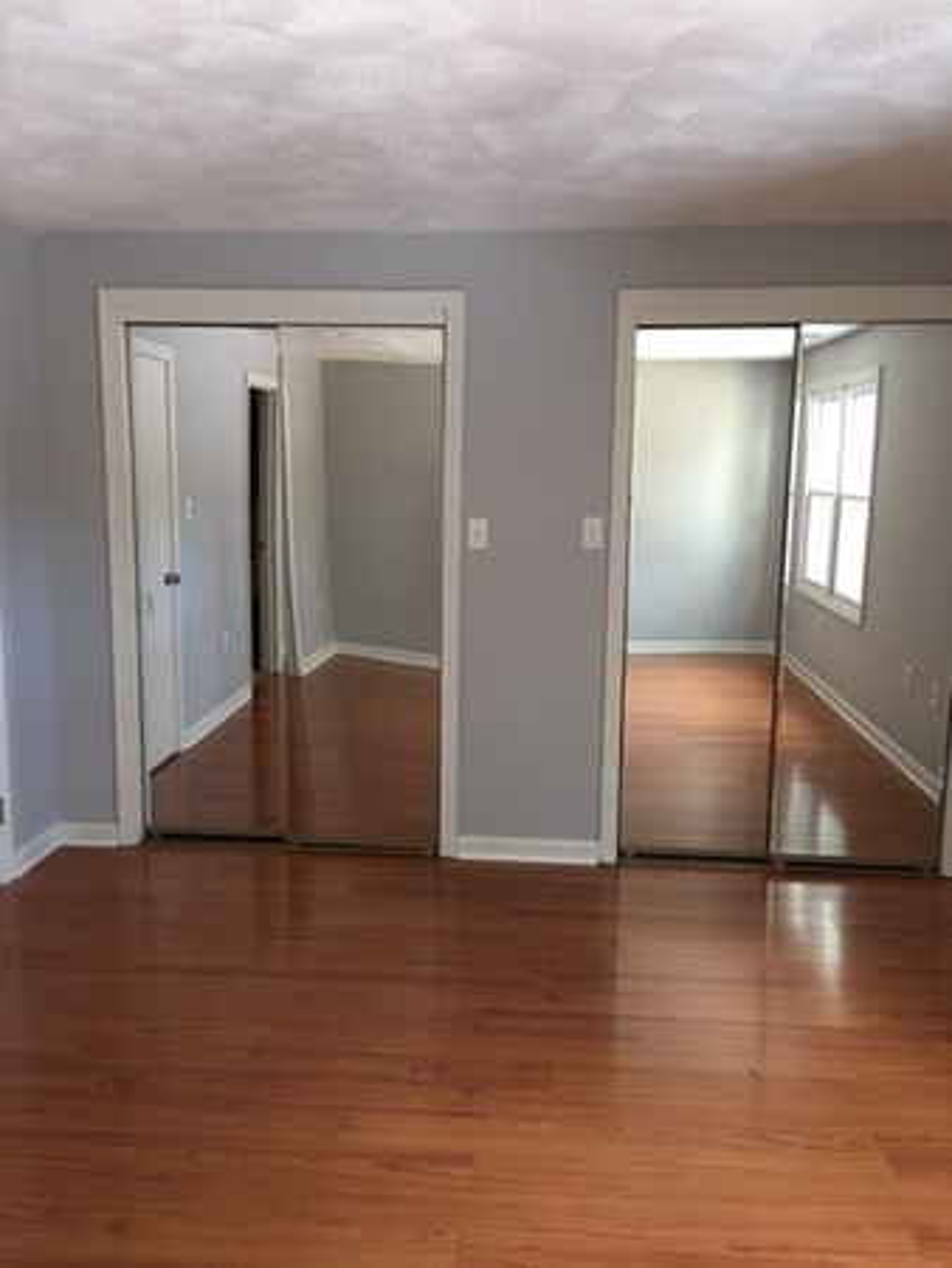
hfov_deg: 48.3
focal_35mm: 29
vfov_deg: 61.6
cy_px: 634
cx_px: 476
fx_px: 1062
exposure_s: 1/10
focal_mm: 4.15
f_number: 2.2
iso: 80
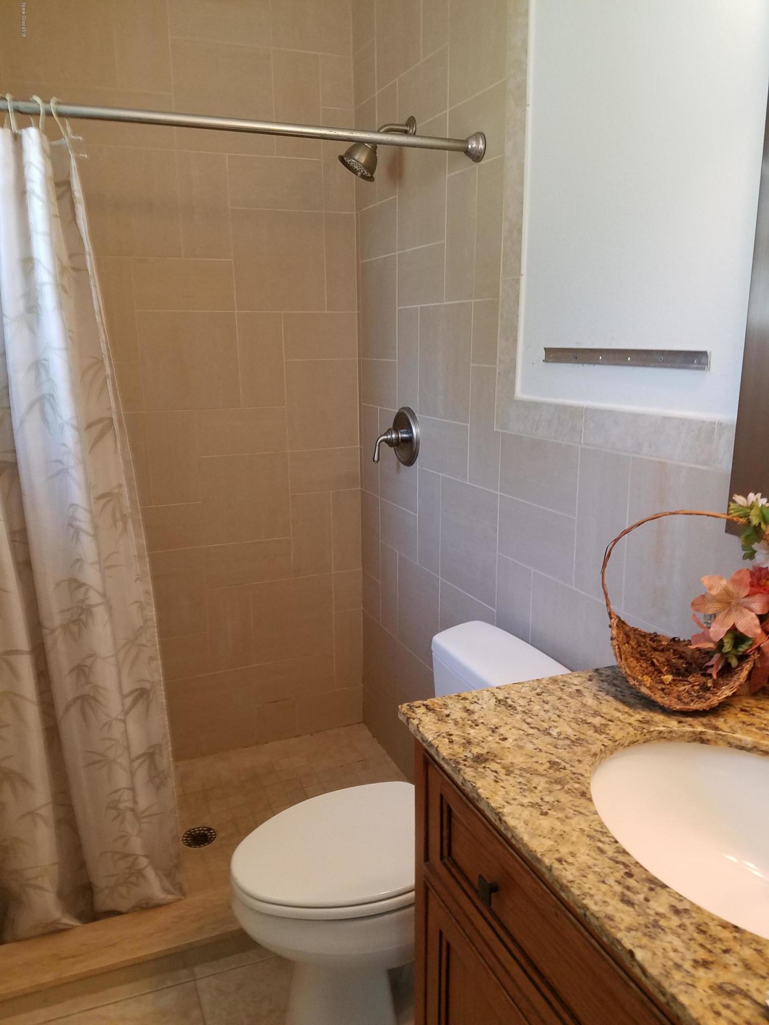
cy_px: 512
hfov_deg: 53.1
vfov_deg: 67.3
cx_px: 384
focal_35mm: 26
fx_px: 770
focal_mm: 4.2
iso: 160
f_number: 1.7
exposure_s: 1/30
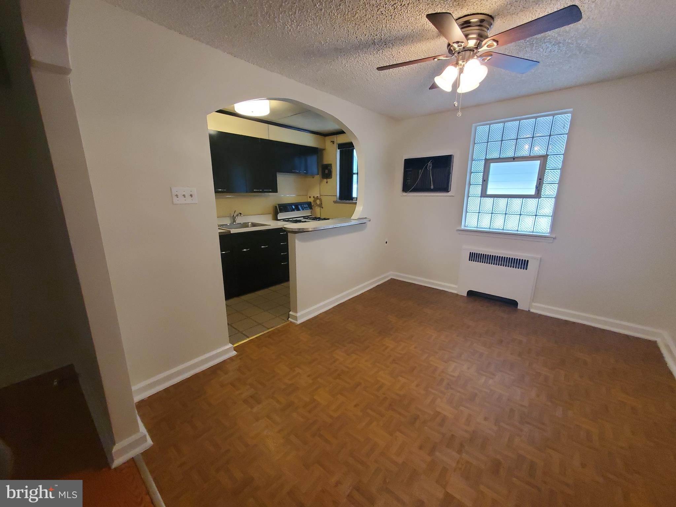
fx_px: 254
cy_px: 254
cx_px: 338
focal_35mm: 13
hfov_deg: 106.2
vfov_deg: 89.9
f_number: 2.2
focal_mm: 1.8
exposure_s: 1/39
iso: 400
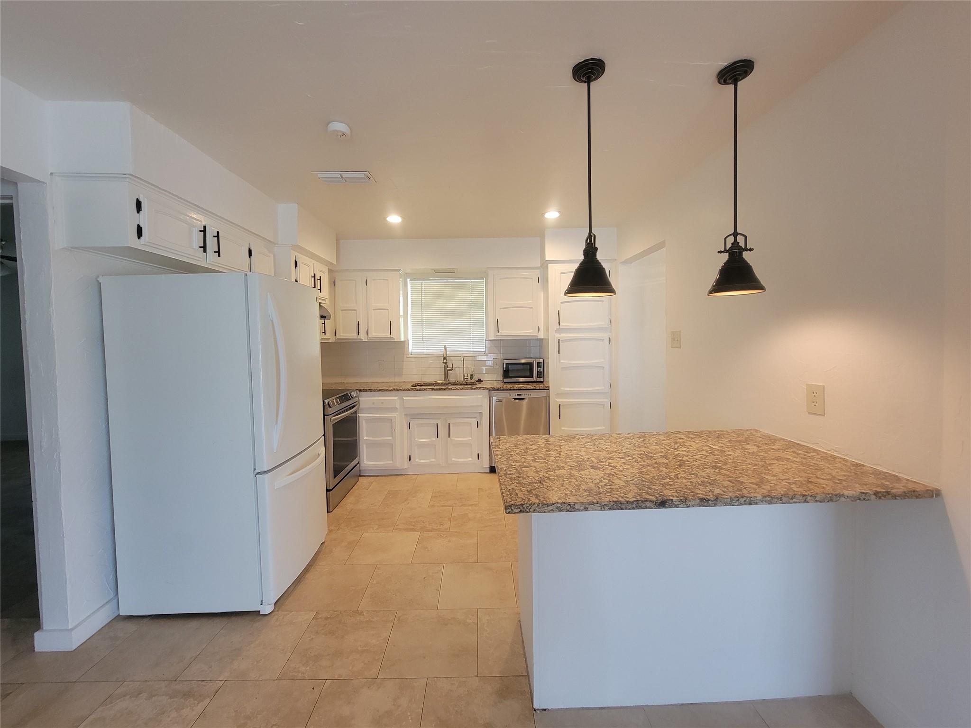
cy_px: 364
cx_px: 486
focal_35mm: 13
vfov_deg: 89.9
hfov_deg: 106.2
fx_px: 365
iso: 200
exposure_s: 1/60
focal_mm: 2.2
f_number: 2.2
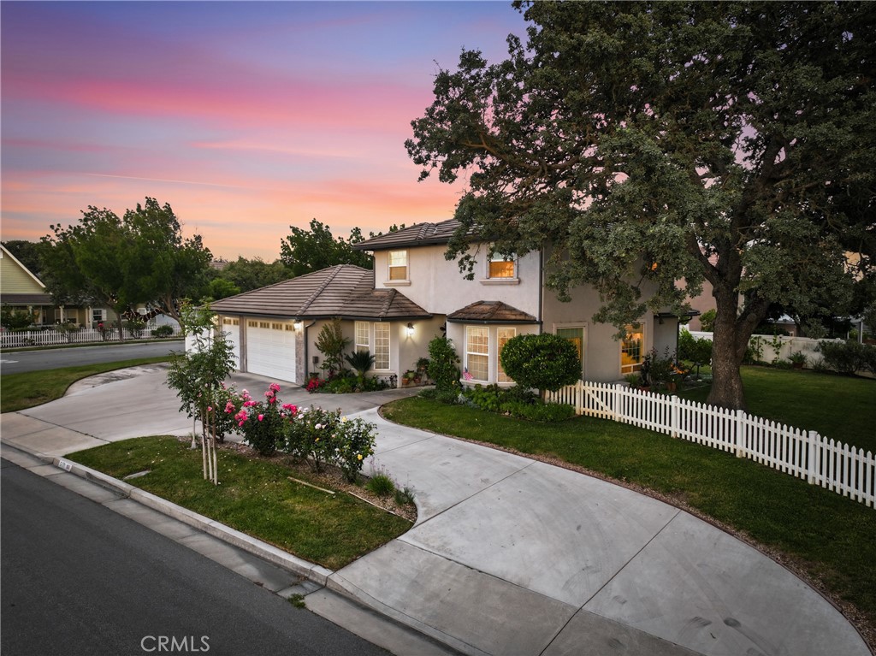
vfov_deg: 56.8
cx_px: 438
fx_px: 607
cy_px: 328
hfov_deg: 71.6
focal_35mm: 24
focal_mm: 12.3
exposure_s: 1/25
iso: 150
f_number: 2.8
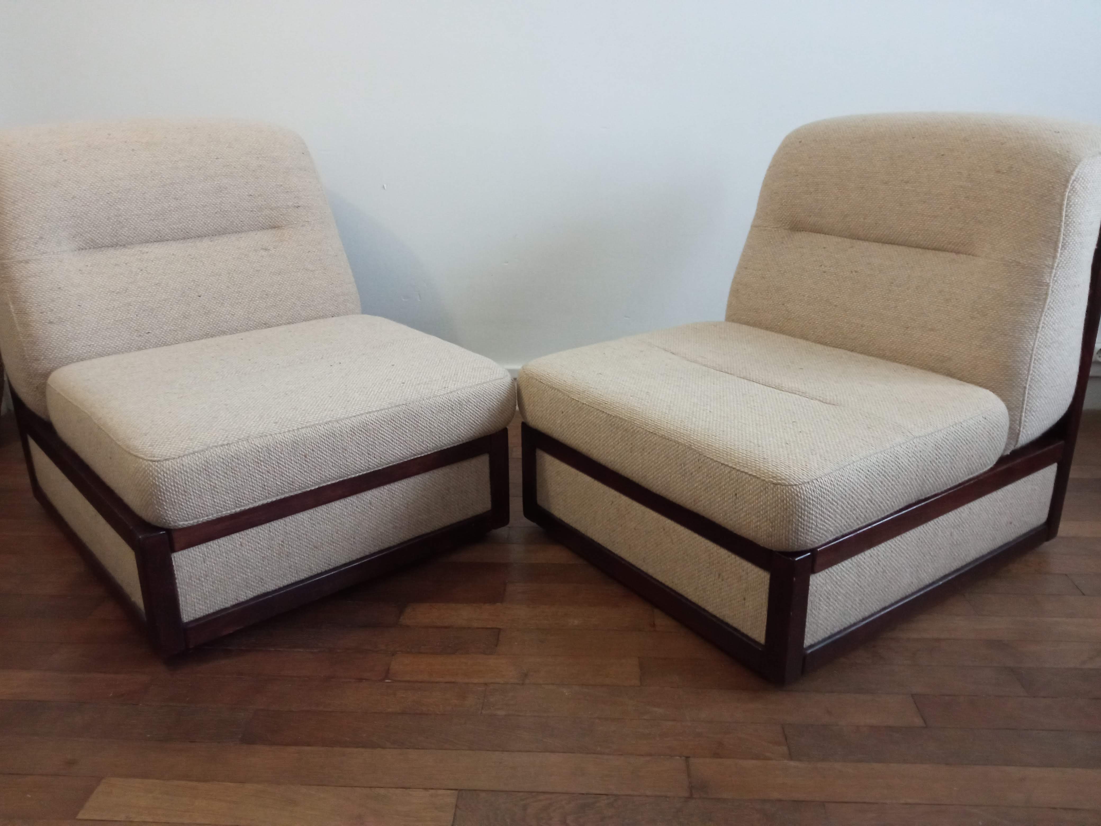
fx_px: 859
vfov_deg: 51.4
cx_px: 550
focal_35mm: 27
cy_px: 413
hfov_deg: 65.3
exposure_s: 1/20
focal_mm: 3.79
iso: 1063
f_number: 2.2
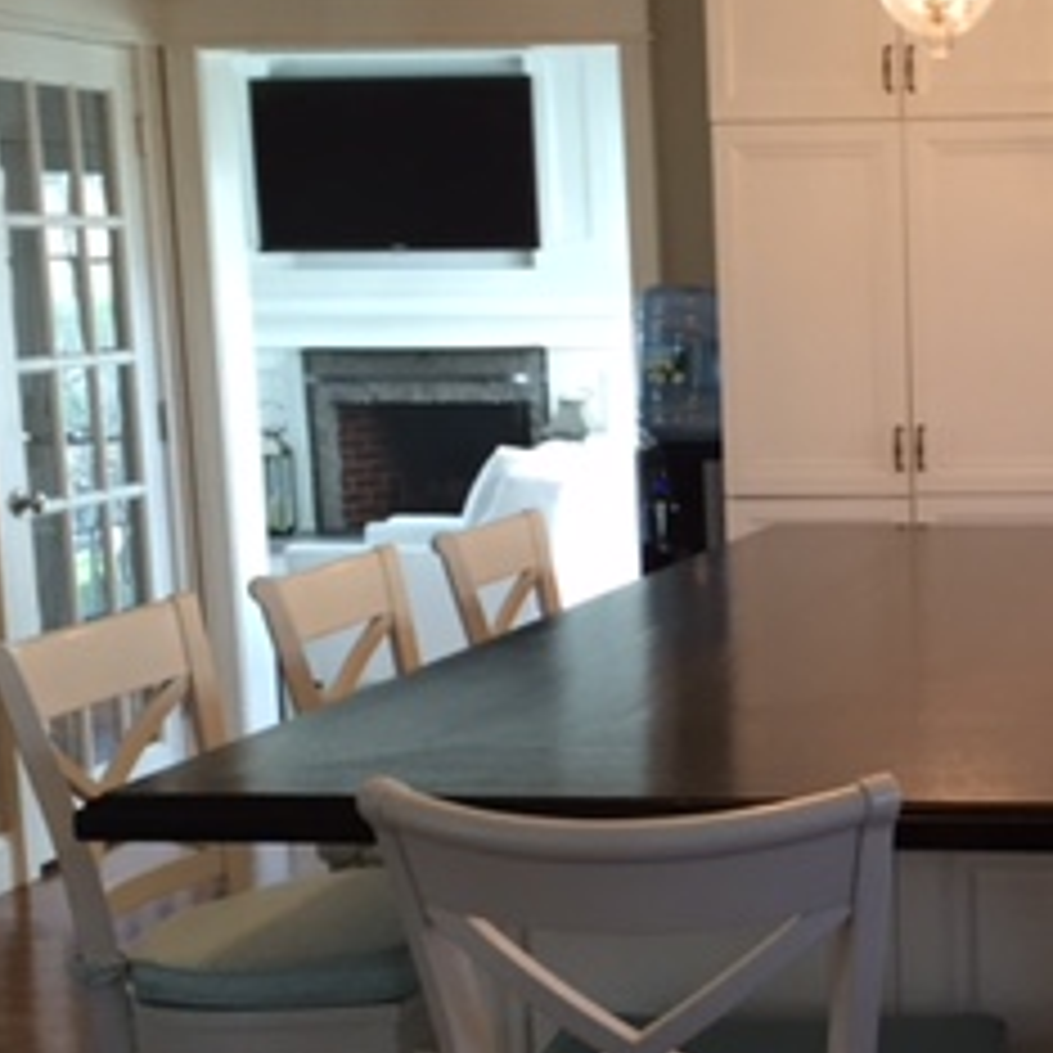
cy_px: 657
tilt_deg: -7.7
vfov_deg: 24.6
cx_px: 1134
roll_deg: +2.2
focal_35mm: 70
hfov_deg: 23.3
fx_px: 2409
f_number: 2.2
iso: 100
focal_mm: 4.15
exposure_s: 1/30
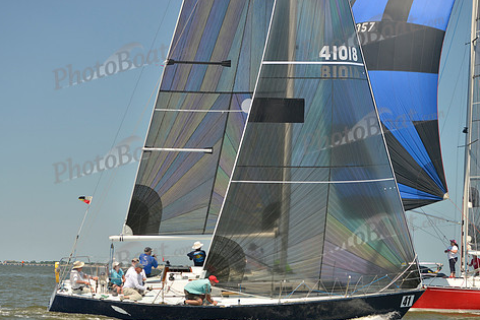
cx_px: 249
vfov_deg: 15.9
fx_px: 1147
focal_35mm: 86
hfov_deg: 23.6
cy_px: 196
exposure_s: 1/1250
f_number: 3.5
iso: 200
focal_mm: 70
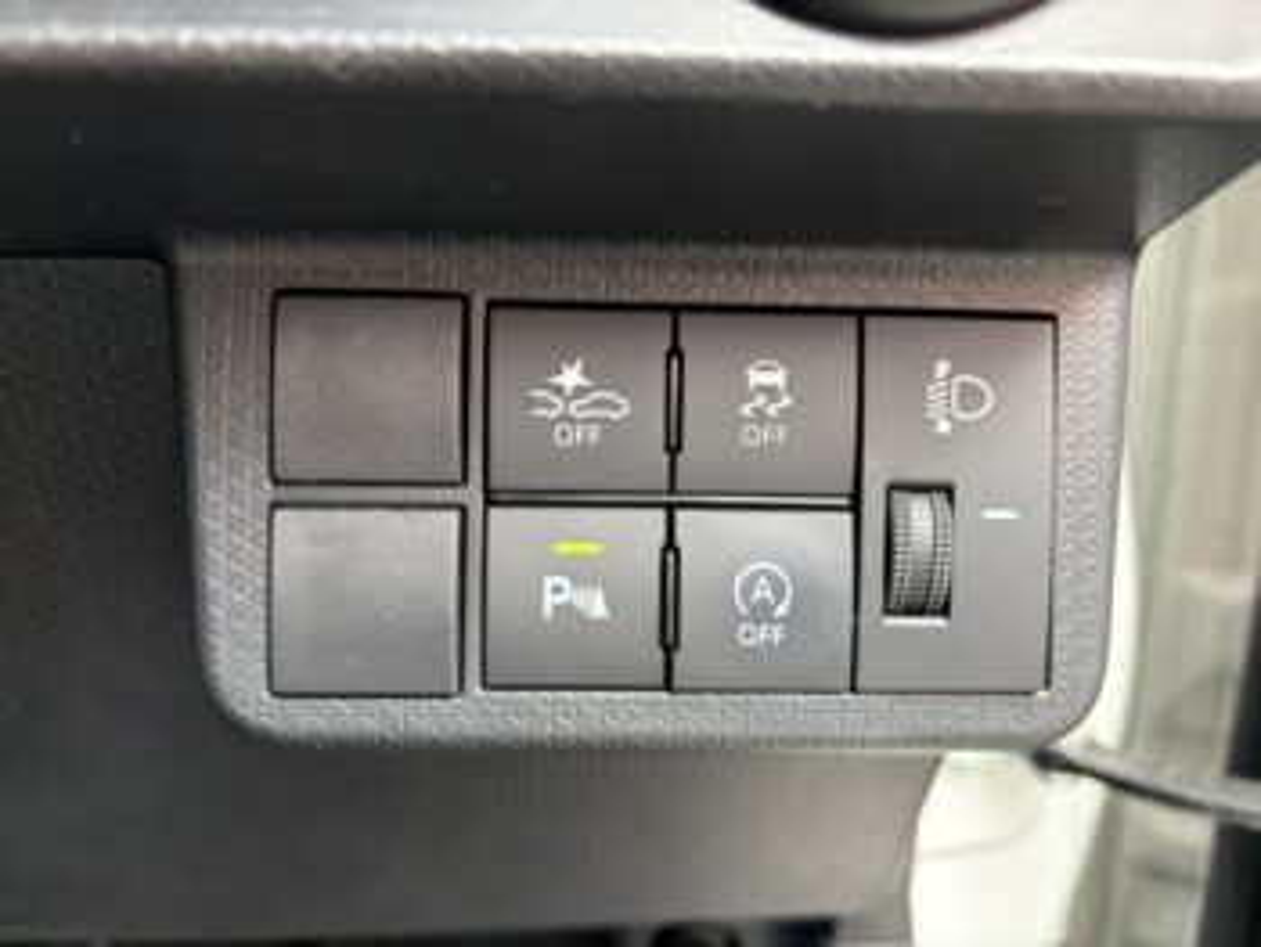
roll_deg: -1.2
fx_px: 948
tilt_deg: -17.6
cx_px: 630
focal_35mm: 26
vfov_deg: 53.1
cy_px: 474
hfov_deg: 67.3
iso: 125
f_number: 1.6
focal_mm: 5.96
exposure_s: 1/62
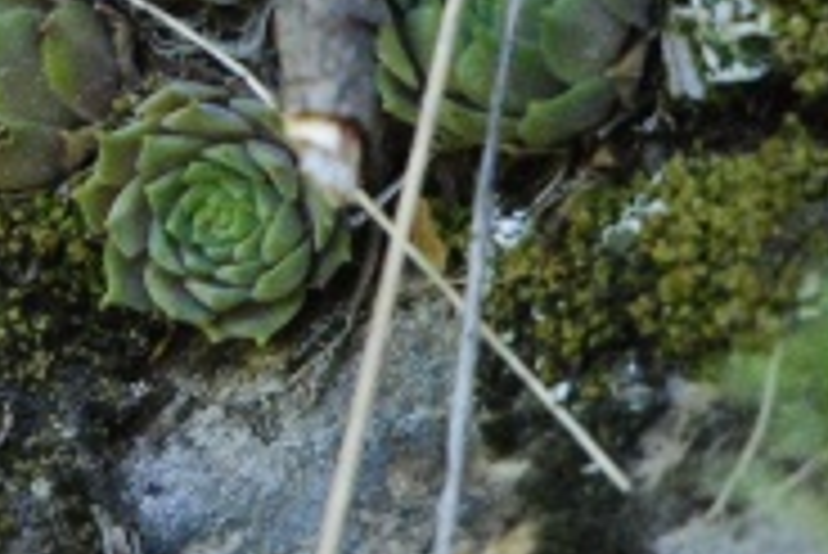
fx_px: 12756
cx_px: -608
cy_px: -545
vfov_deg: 2.5
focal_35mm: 554
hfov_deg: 3.7
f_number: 6.3
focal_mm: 85
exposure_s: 1/125
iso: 1600
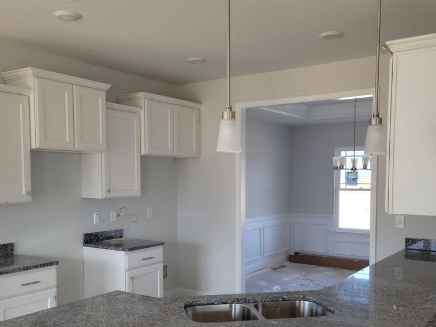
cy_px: 203
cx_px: 216
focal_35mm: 38
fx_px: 479
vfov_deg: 37.5
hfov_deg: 49.0
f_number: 2
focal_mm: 5.9
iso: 50
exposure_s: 1/60
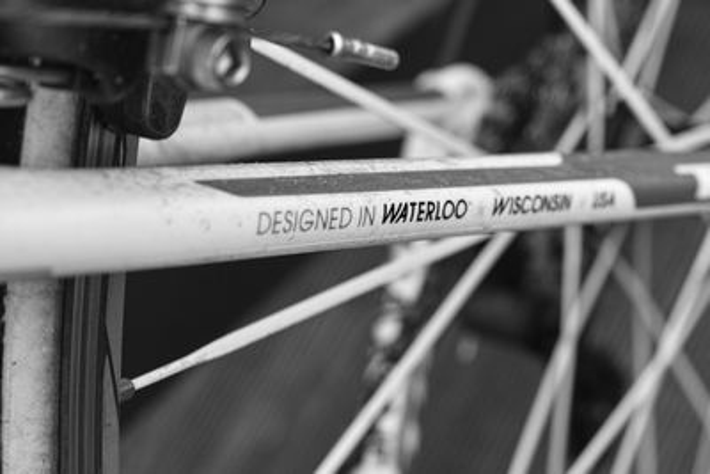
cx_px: 355
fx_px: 1480
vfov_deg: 18.2
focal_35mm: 75
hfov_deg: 27.0
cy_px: 237
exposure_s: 1/125
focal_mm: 50
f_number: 7.1
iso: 200
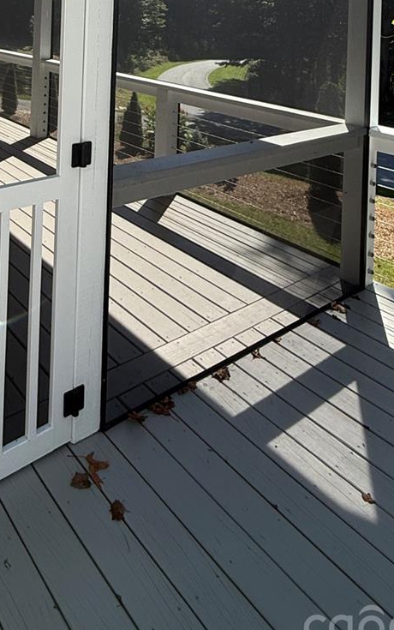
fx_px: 532
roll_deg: -1.5
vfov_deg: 50.2
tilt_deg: +1.1
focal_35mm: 31
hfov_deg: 39.6
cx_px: 100
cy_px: 6
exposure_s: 1/579
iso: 50
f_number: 2.2
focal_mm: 2.22
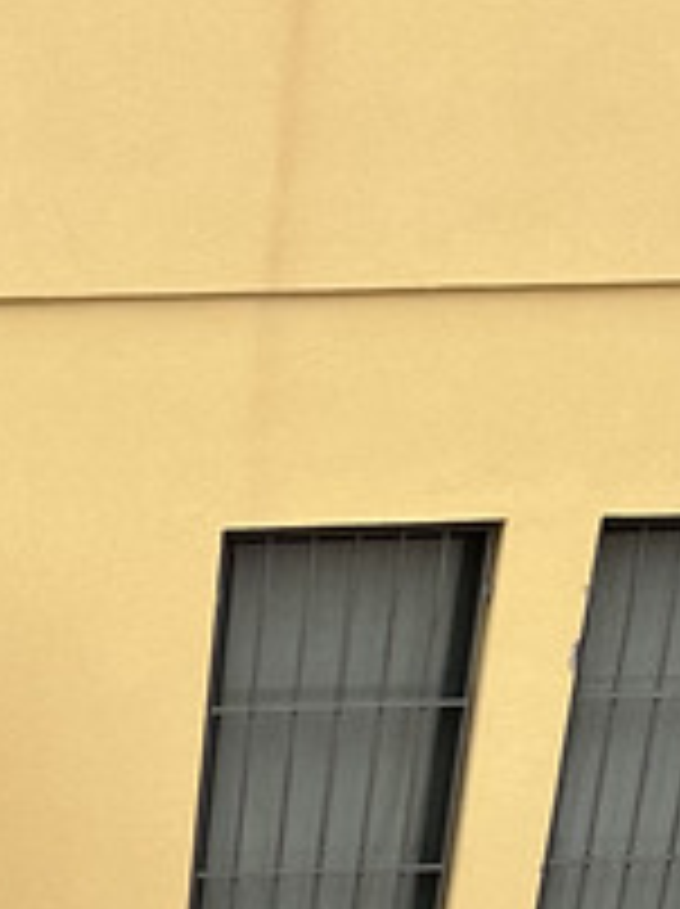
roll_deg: +0.0
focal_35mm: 120
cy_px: 2246
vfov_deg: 12.5
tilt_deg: -40.6
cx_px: -306
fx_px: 3150
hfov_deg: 11.8
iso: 80
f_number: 1.78
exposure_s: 1/406
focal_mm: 6.86
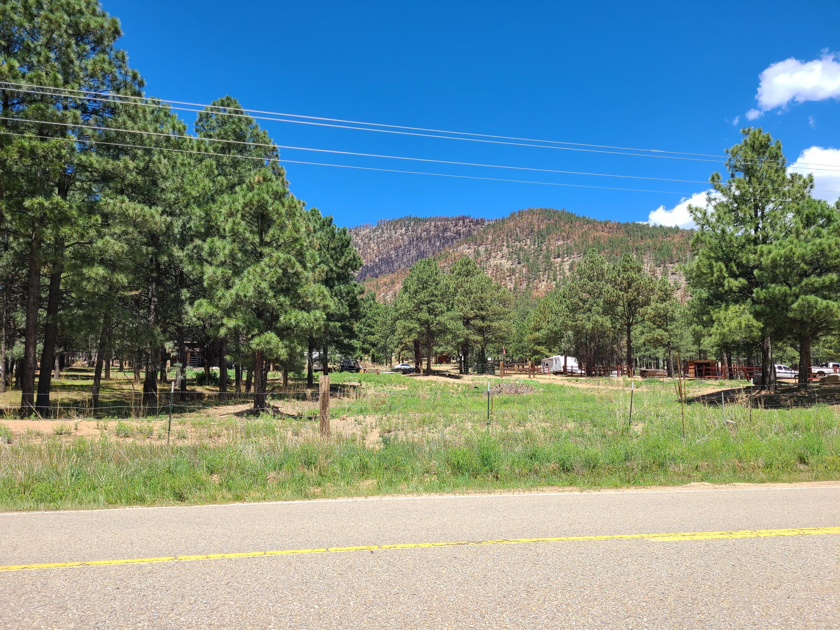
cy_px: 315
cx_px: 420
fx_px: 631
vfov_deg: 53.1
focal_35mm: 26
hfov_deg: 67.3
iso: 40
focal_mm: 5.4
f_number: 1.8
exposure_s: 1/1380
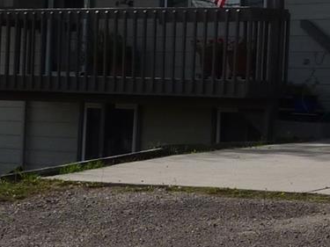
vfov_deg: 7.2
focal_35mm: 205
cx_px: 365
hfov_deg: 9.6
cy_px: 7
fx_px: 1954
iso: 80
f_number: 5.6
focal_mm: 7.9
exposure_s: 1/500
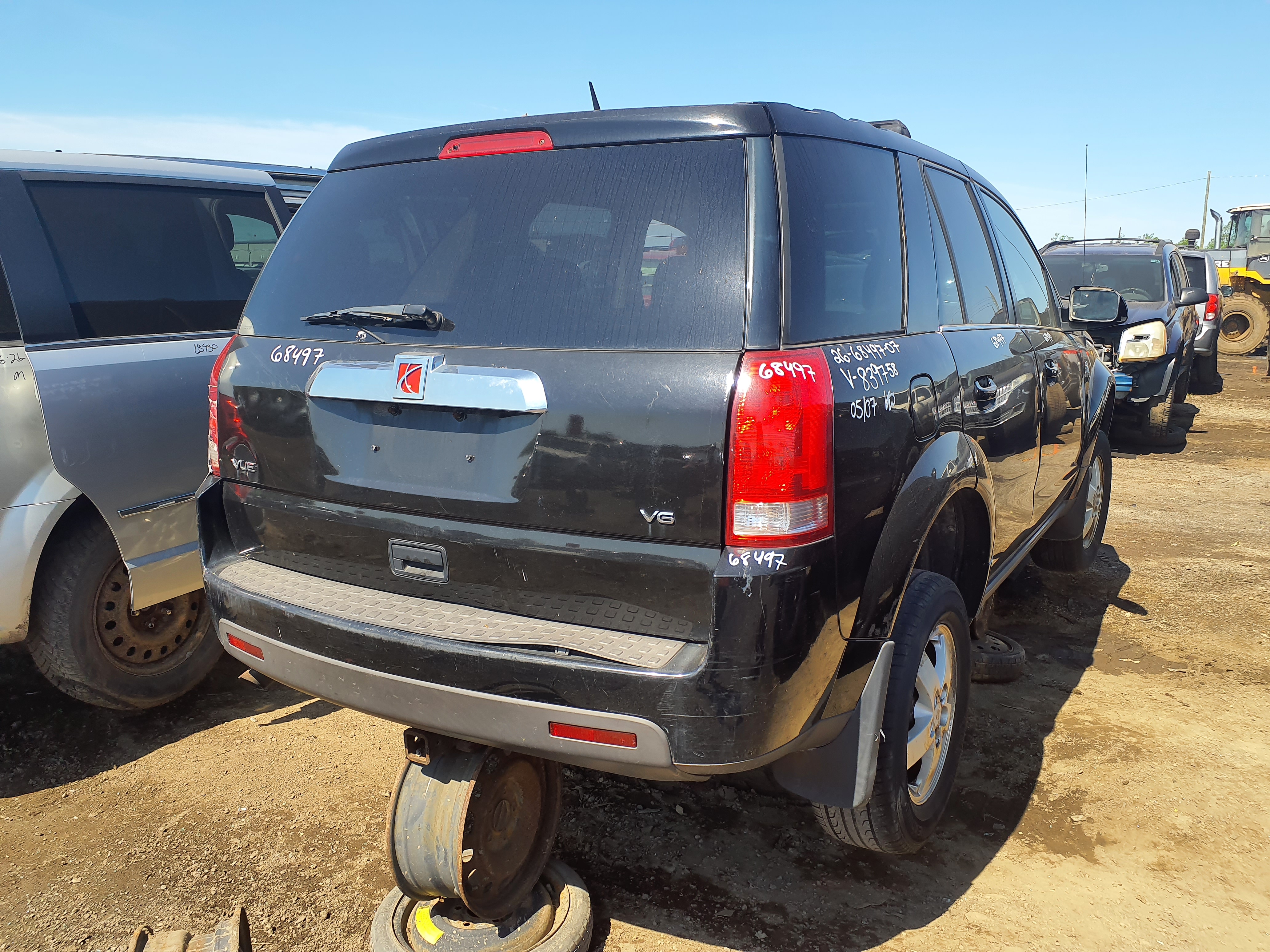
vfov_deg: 51.4
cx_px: 635
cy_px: 476
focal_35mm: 27
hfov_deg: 65.3
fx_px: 991
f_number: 1.9
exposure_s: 1/950
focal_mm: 3.58
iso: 40
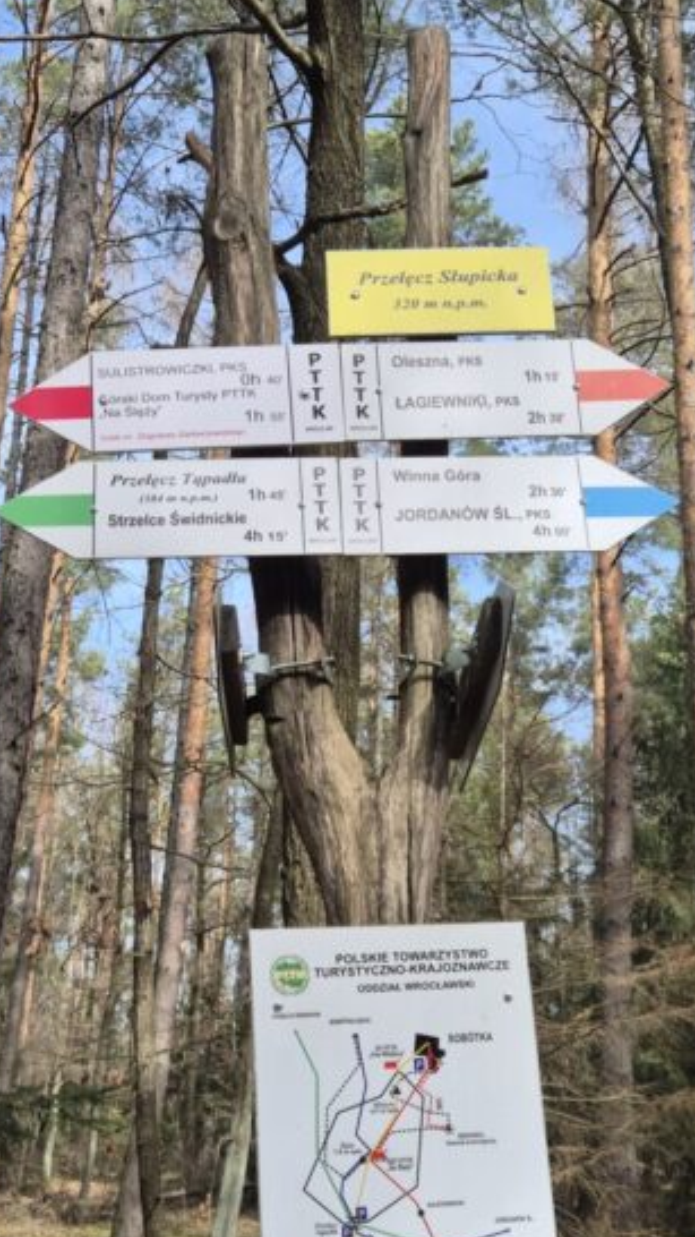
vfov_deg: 43.6
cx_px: 369
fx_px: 1540
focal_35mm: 47
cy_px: 723
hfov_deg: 25.4
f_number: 1.8
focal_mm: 5.4
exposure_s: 1/546
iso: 25
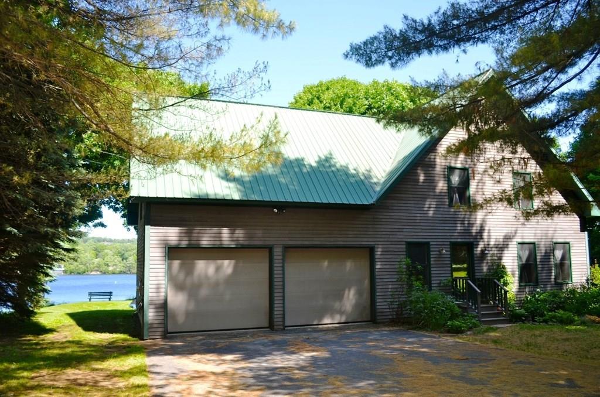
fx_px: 449
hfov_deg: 67.5
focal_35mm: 27
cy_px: 198
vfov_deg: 47.7
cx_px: 300
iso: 100
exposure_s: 1/200
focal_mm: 18
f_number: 3.5
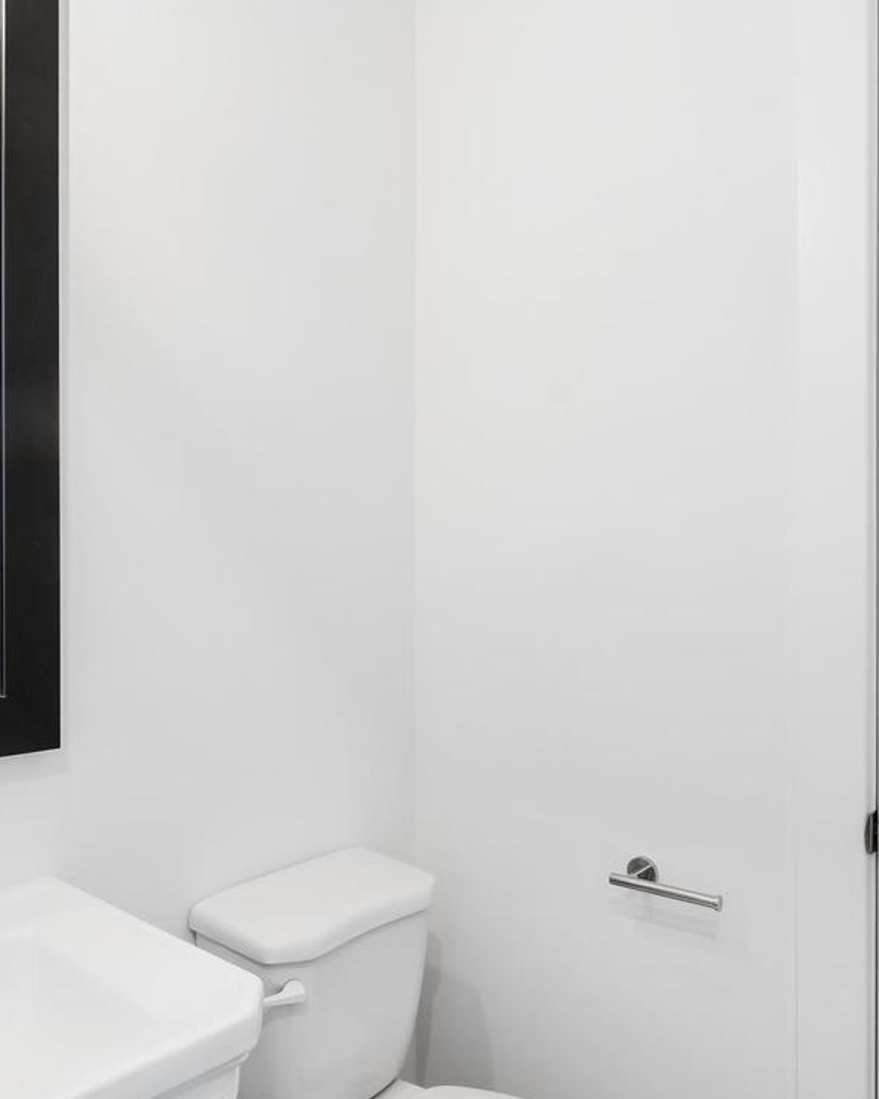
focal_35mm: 26
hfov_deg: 54.0
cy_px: 584
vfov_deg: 66.0
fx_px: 846
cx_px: 307
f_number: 8
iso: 640
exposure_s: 1/25
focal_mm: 14
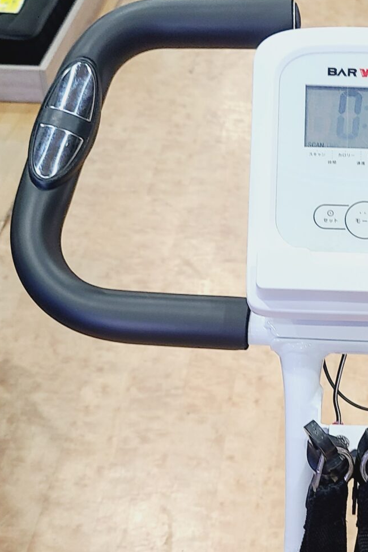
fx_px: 1089
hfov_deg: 18.7
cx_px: 356
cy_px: 400
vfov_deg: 28.1
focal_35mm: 71
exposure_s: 1/50
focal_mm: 5.4
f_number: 1.8
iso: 100
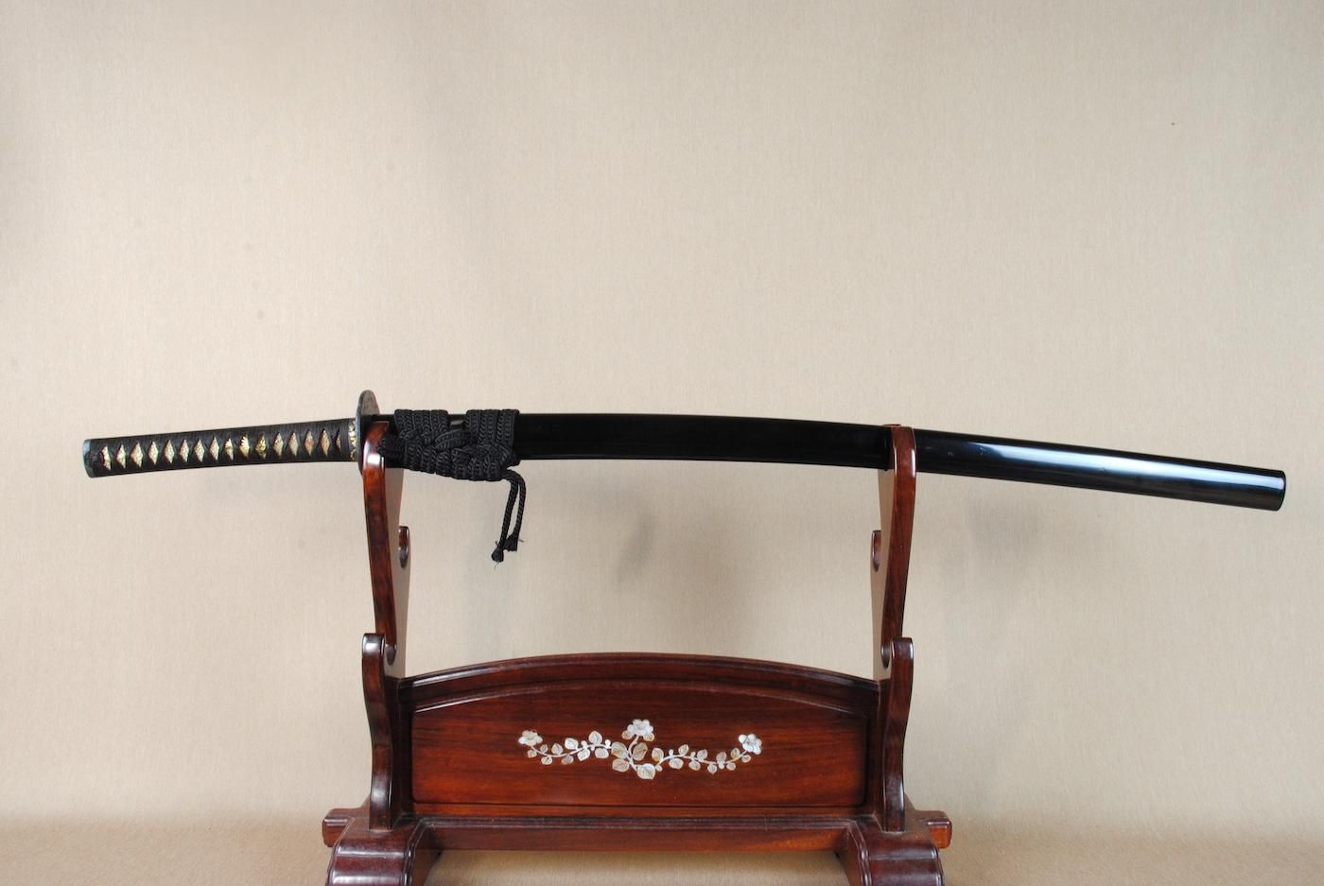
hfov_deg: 61.9
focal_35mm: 30
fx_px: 1105
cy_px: 443
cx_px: 662
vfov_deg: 43.7
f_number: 11
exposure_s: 1/2
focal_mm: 20
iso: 400
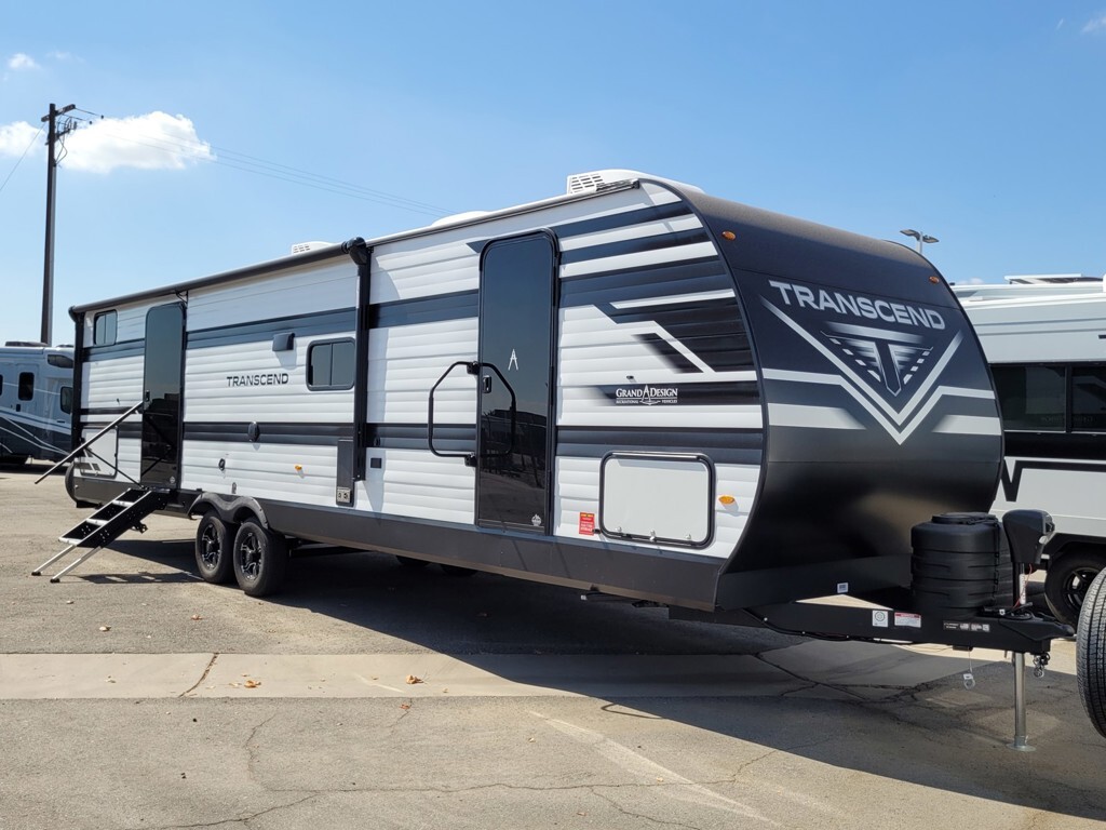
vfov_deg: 53.1
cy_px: 415
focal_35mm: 26
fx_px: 831
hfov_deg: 67.3
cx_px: 553
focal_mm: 5.4
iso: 40
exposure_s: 1/2327
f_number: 1.8
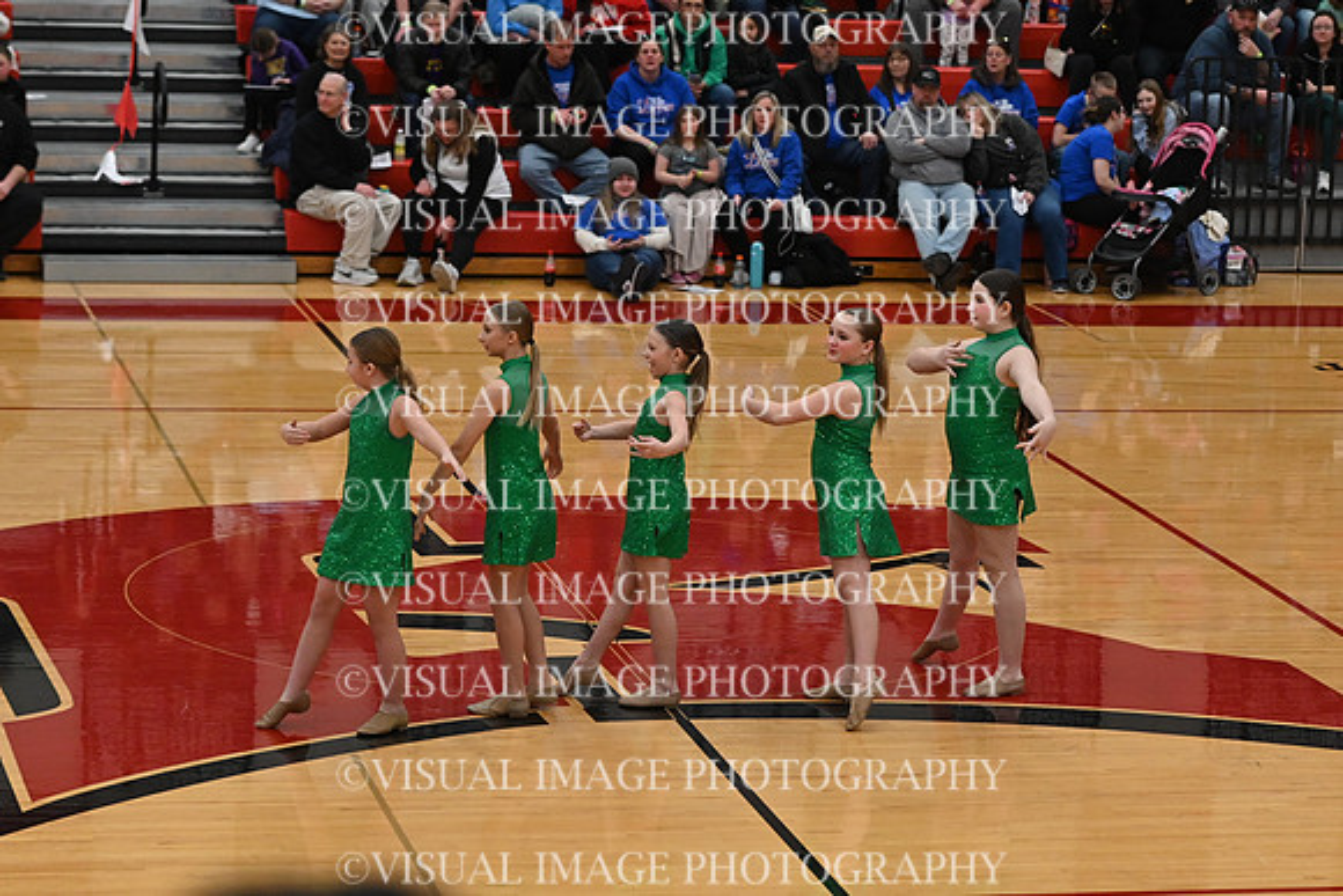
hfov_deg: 17.5
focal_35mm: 117
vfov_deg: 11.7
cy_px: 448
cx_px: 672
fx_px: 4366
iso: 3200
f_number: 4
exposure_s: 1/400
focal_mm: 78
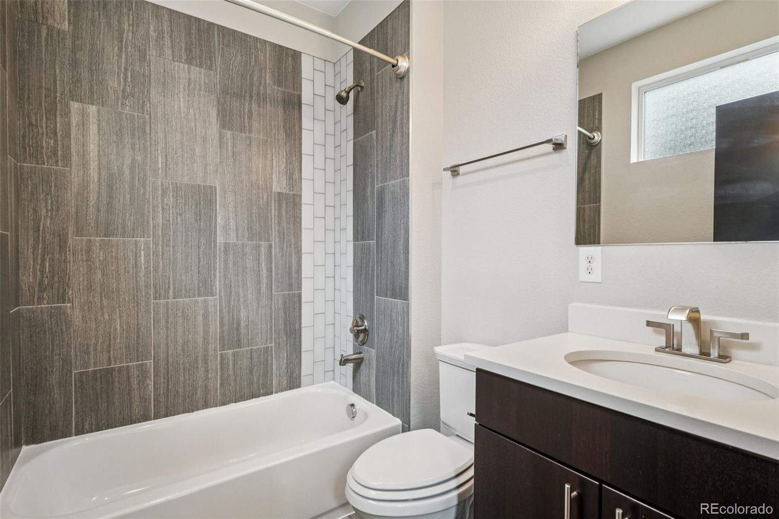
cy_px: 260
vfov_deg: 72.0
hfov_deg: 95.0
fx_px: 357
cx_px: 390
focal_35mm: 16
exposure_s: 1/30
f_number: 8
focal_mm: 11
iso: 800
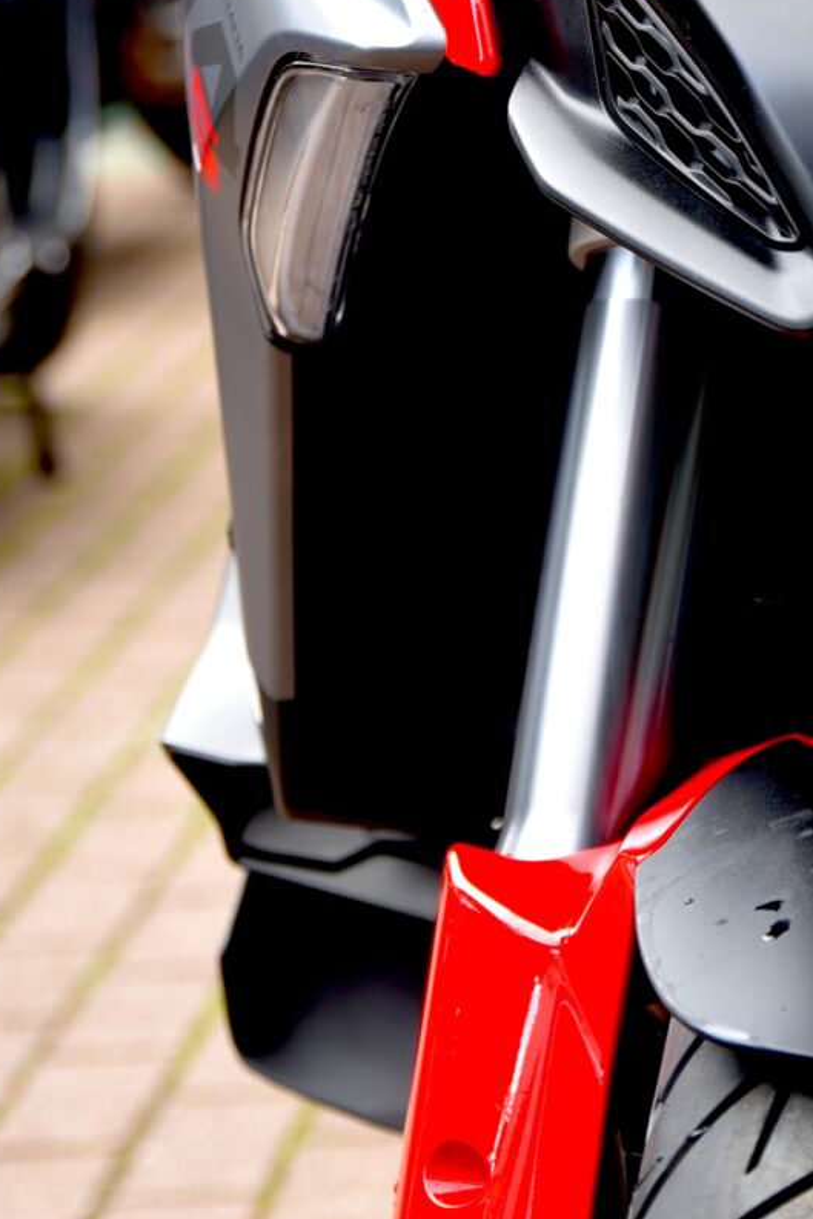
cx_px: 1046
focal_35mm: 155
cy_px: 274
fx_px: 5248
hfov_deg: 8.7
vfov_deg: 13.2
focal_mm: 48
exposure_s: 1/40
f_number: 2.8
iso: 100
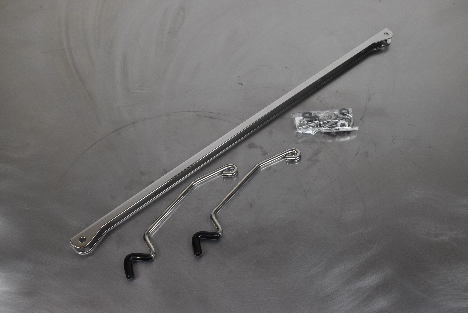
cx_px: 234
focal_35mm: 44
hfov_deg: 44.9
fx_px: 566
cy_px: 156
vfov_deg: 30.9
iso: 1250
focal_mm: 29
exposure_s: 1/200
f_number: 7.1
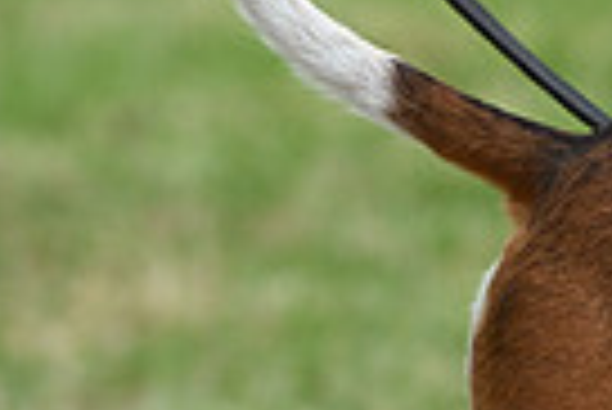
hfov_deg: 2.8
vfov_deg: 1.8
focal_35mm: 746
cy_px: 381
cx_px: 1102
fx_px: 12695
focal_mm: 175
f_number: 4.5
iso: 360
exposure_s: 1/1000
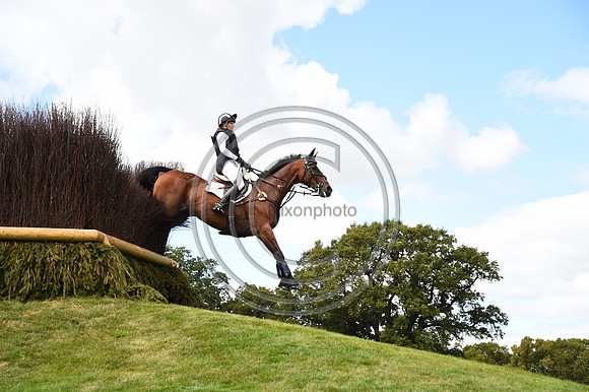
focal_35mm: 56
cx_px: 294
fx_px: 916
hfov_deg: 35.7
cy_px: 196
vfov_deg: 24.2
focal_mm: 56
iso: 400
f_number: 4.2
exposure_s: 1/1250
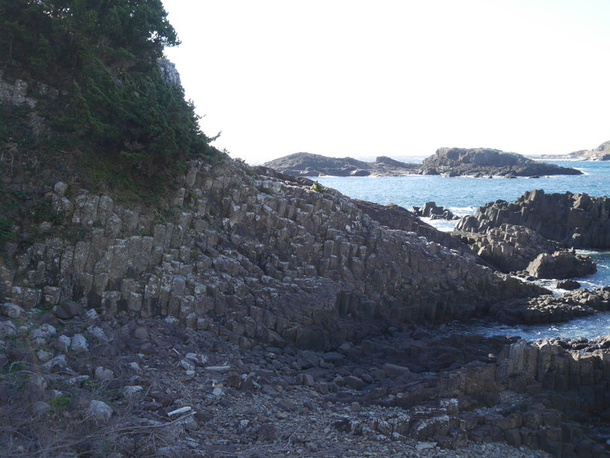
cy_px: 229
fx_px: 599
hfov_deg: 53.9
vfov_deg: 41.8
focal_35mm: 34
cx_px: 305
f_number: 3.2
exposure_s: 1/500
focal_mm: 17
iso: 200
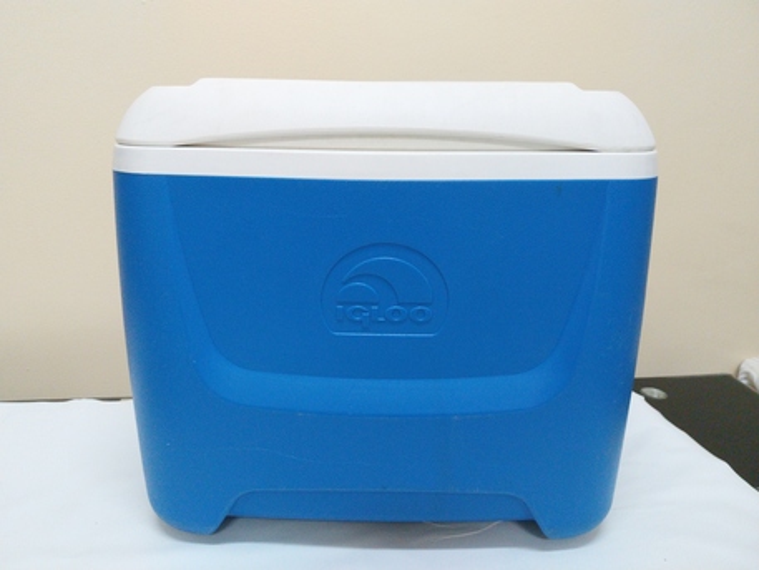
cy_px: 285
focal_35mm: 26
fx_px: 570
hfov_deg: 67.3
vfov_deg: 53.1
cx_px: 380
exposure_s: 1/60
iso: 320
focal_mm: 4
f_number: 1.8
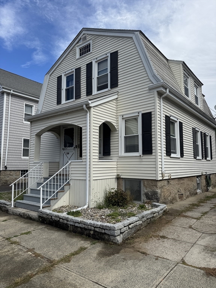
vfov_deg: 71.6
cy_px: 144
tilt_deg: +5.9
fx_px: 200
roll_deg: -0.6
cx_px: 108
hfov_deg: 56.8
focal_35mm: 24
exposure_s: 1/4049
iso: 80
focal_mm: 6.76
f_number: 1.78
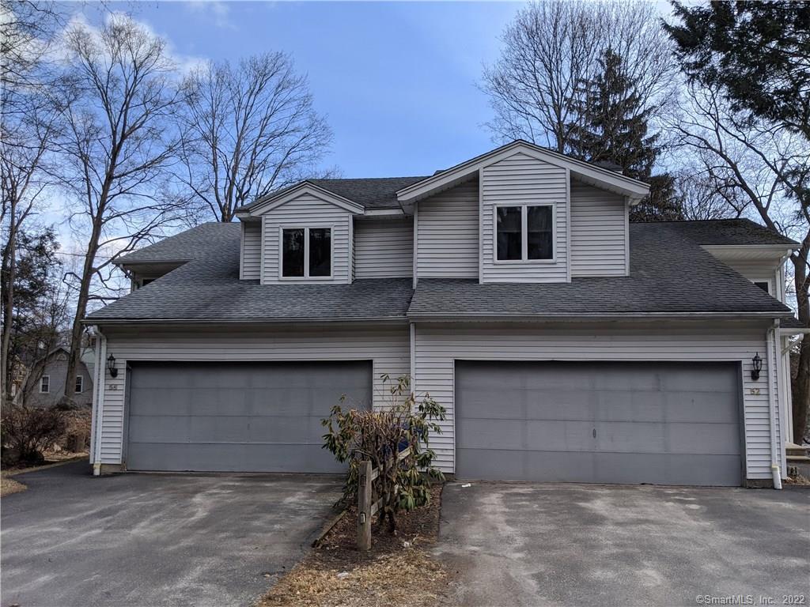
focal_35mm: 27
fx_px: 632
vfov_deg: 51.4
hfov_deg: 65.3
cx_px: 405
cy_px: 304
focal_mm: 4.44
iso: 59
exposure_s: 1/1675
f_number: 1.8
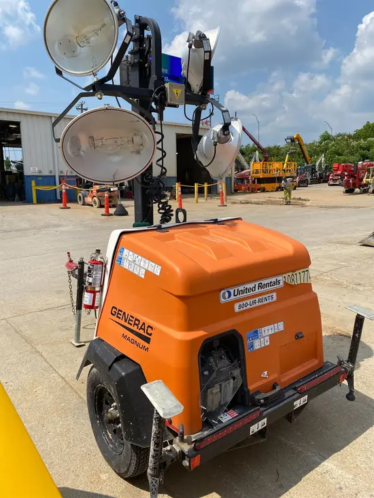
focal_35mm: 26
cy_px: 249
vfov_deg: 67.3
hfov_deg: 53.1
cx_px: 187
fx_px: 374
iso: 32
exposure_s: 1/3497
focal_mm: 4.25
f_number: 1.8
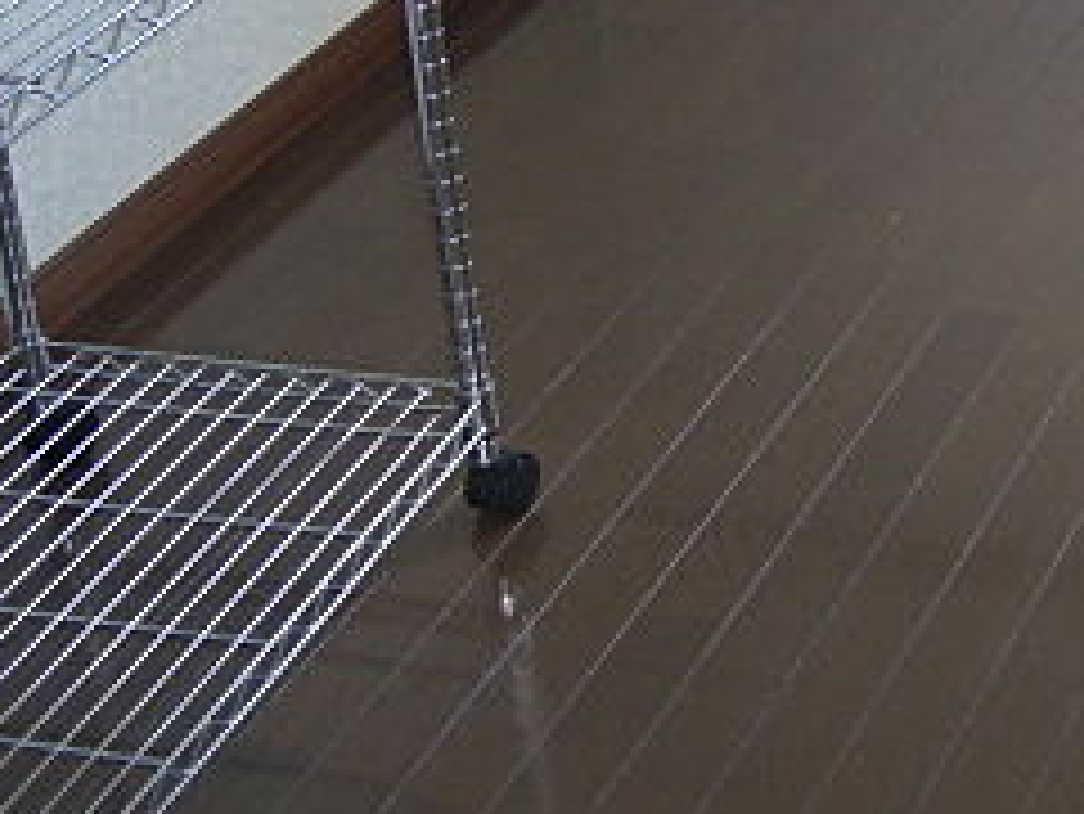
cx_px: 1156
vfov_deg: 14.2
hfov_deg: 18.8
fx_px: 3164
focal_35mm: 101
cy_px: -153
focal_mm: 7.9
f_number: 2.8
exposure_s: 1/60
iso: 200
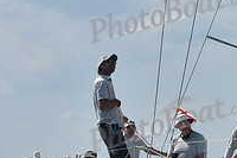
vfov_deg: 4.2
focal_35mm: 325
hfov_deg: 6.3
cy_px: 167
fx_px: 2138
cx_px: 319
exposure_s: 1/1250
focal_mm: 112
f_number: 9
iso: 250
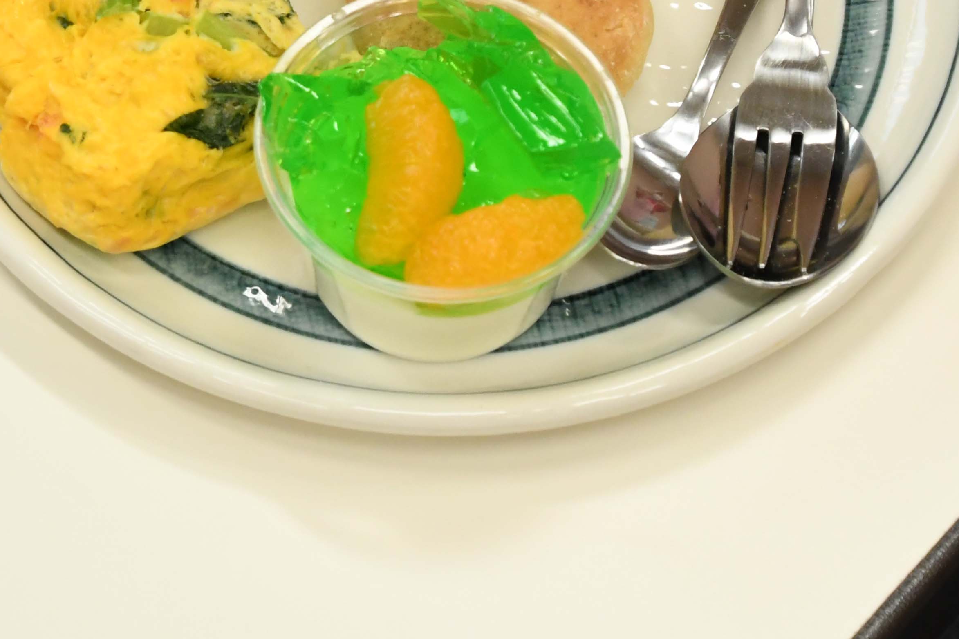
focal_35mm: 178
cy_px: -118
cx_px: 258
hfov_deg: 11.5
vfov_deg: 7.6
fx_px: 4741
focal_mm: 50
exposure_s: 1/200
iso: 2500
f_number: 7.1
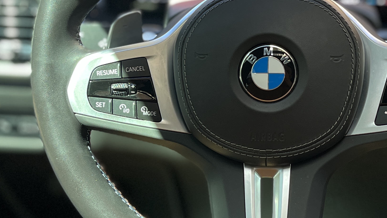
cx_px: 256
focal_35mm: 70
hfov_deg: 30.0
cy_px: 66
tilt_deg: -21.2
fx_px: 718
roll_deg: +0.0
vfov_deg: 17.2
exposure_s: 1/61
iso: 125
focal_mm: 5.1
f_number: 1.6
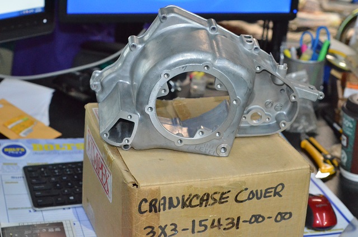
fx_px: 744
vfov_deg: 18.1
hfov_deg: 27.1
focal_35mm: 75
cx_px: 179
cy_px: 118
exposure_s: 1/250
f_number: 5
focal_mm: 50
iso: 6400
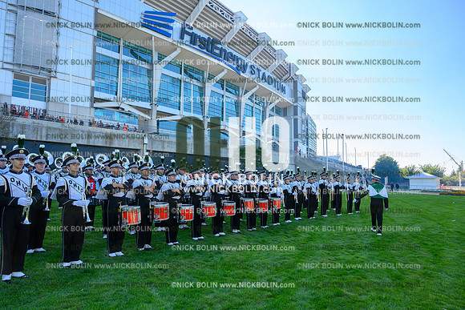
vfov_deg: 53.2
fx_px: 310
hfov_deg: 73.7
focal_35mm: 24
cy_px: 155
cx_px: 232
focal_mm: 24
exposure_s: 1/640
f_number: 8
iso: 800
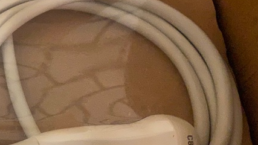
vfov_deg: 17.6
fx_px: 465
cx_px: -46
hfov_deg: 27.5
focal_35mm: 68
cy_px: 117
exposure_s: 1/33
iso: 500
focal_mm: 4.25
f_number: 1.8
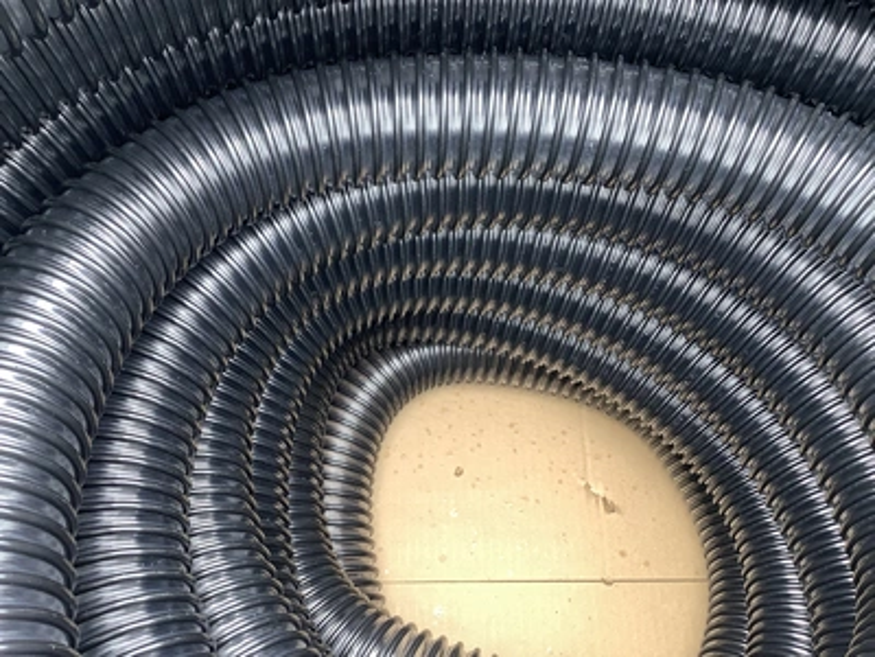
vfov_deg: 45.4
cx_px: 438
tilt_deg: -65.3
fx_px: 784
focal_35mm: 31
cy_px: 328
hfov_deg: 58.4
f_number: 2.4
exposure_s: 1/60
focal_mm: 3.3
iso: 100
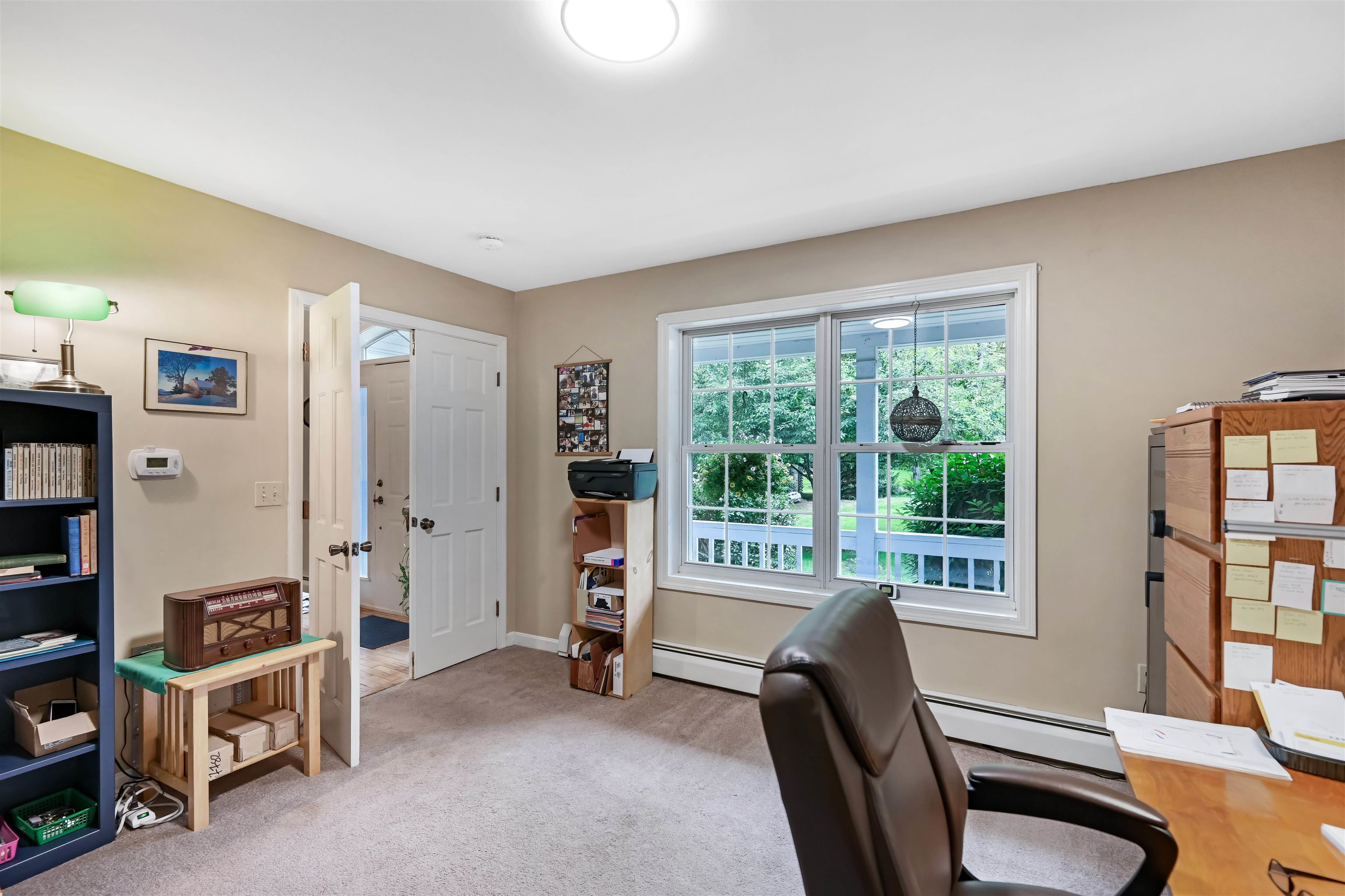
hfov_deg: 104.3
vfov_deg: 81.2
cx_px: 672
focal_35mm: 14
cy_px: 448
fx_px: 523
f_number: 4
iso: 1000
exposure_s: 1/250
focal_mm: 14
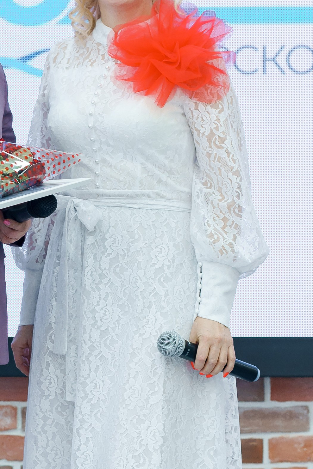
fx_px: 2870
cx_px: 50
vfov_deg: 9.3
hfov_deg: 6.2
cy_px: 314
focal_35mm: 220
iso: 1000
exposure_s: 1/125
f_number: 4
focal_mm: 85
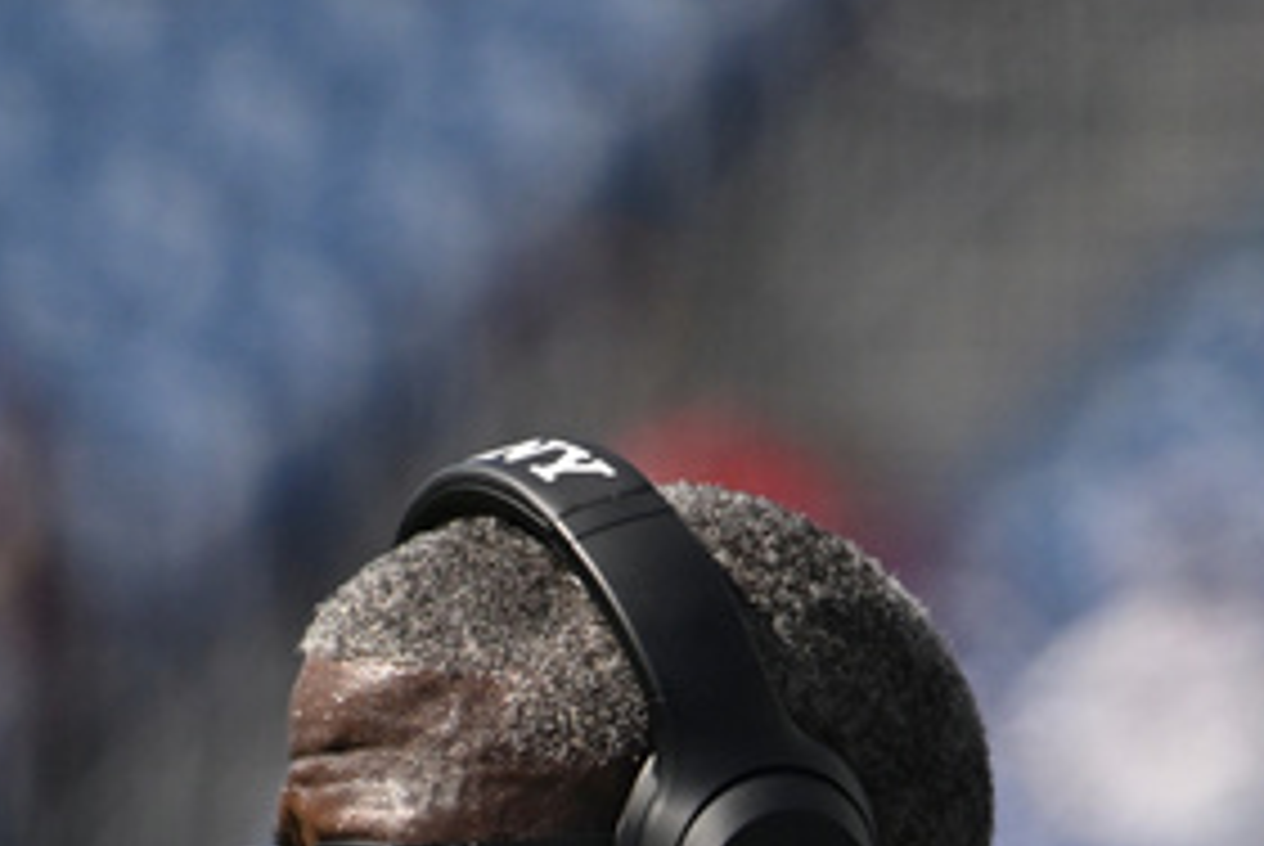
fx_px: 71594
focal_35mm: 2037
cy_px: 1485
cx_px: 468
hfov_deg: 1.0
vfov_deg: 0.7
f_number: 6.3
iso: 1250
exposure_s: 1/5000
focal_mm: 560
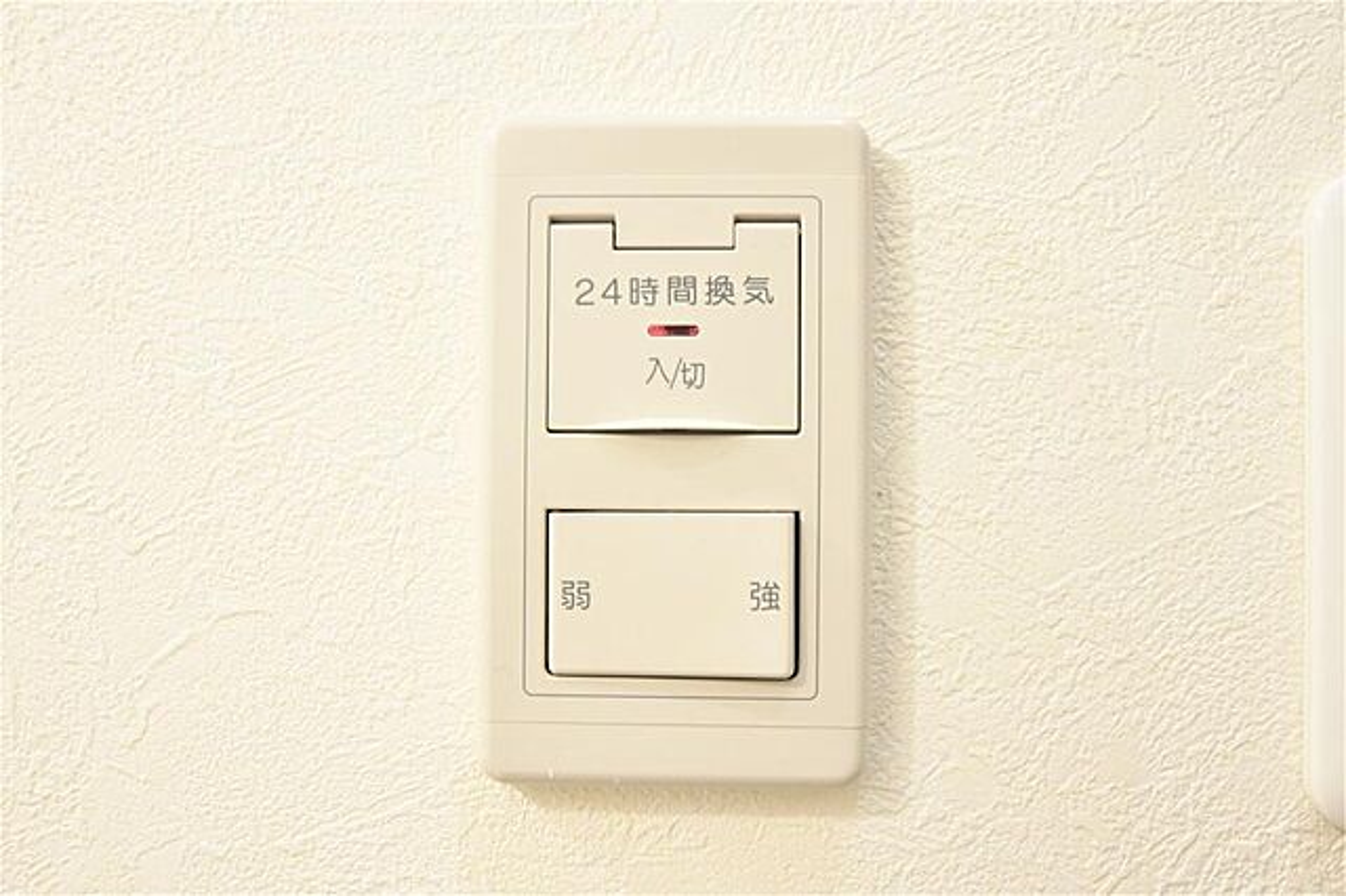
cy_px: 448
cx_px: 673
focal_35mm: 36
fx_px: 1345
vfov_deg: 36.8
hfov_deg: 53.2
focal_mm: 24
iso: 125
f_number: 4.5
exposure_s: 1/40
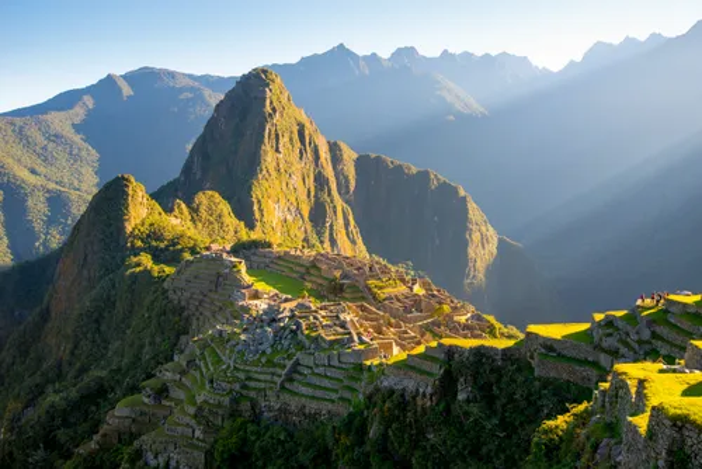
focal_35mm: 27
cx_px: 351
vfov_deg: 48.0
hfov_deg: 67.4
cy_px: 234
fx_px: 527
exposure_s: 1/100
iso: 100
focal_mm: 27
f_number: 6.3
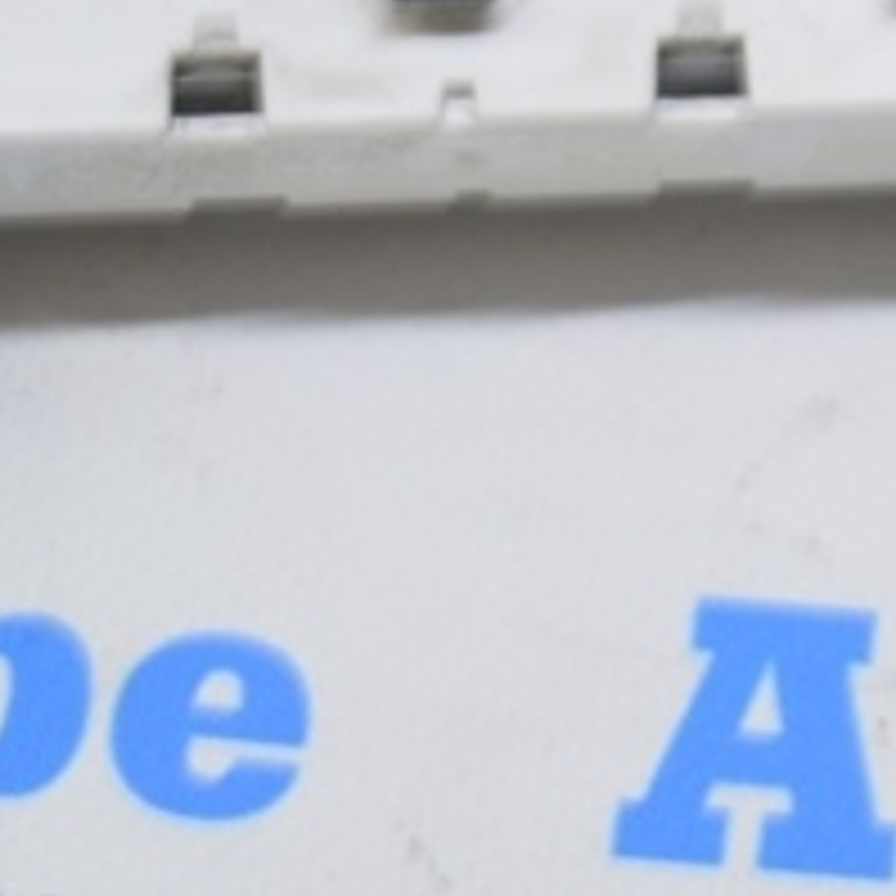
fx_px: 6600
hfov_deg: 7.8
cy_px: 52
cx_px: 698
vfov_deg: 7.7
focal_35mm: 225
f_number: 5.6
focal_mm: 55
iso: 400
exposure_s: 1/20
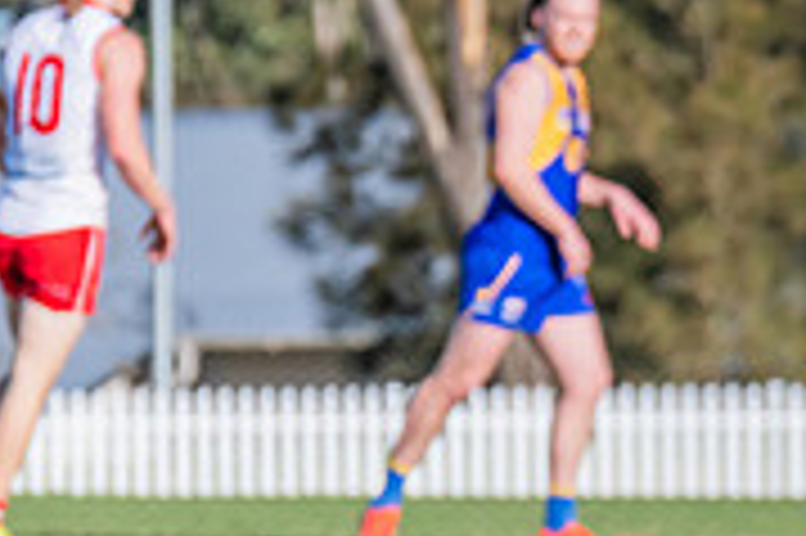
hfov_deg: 1.8
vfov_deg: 1.2
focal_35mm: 1122
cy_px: 428
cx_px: 1273
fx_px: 25097
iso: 800
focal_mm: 330
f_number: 11
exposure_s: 1/1250
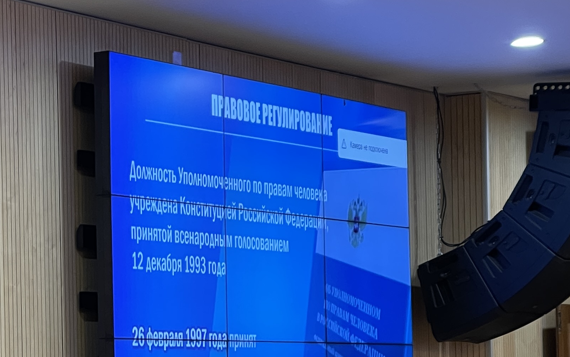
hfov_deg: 12.1
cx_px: -106
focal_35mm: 170
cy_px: 374
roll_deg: +1.7
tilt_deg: +0.8
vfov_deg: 7.7
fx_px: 2641
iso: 200
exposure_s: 1/70
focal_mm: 7.5
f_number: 2.2
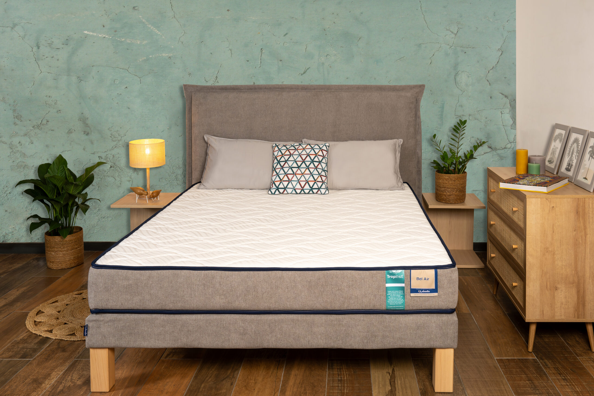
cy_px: 198
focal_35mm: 35
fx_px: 577
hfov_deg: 54.4
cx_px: 297
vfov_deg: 37.9
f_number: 8
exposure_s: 1/60
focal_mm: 35
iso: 250
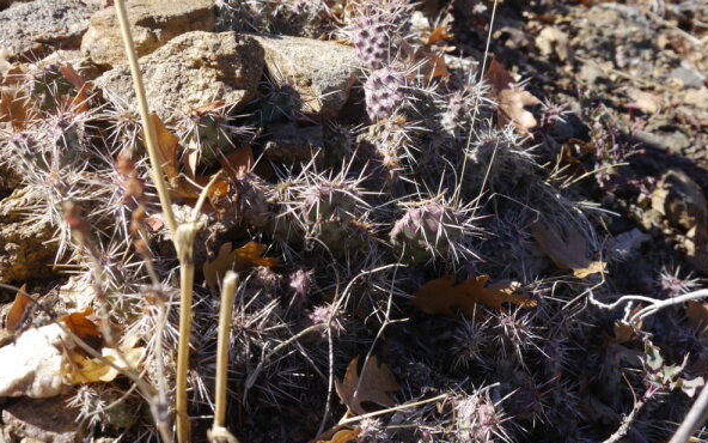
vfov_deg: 29.8
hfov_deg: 46.2
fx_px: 830
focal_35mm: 43
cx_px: 354
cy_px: 194
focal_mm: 20
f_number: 7.1
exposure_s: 1/250
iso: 160
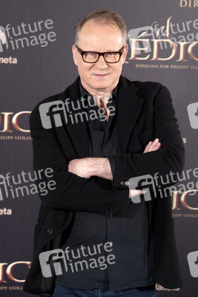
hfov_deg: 11.0
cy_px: 148
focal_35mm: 125
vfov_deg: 16.4
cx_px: 99
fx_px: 1030
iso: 1600
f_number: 3.5
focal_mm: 125
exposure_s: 1/200
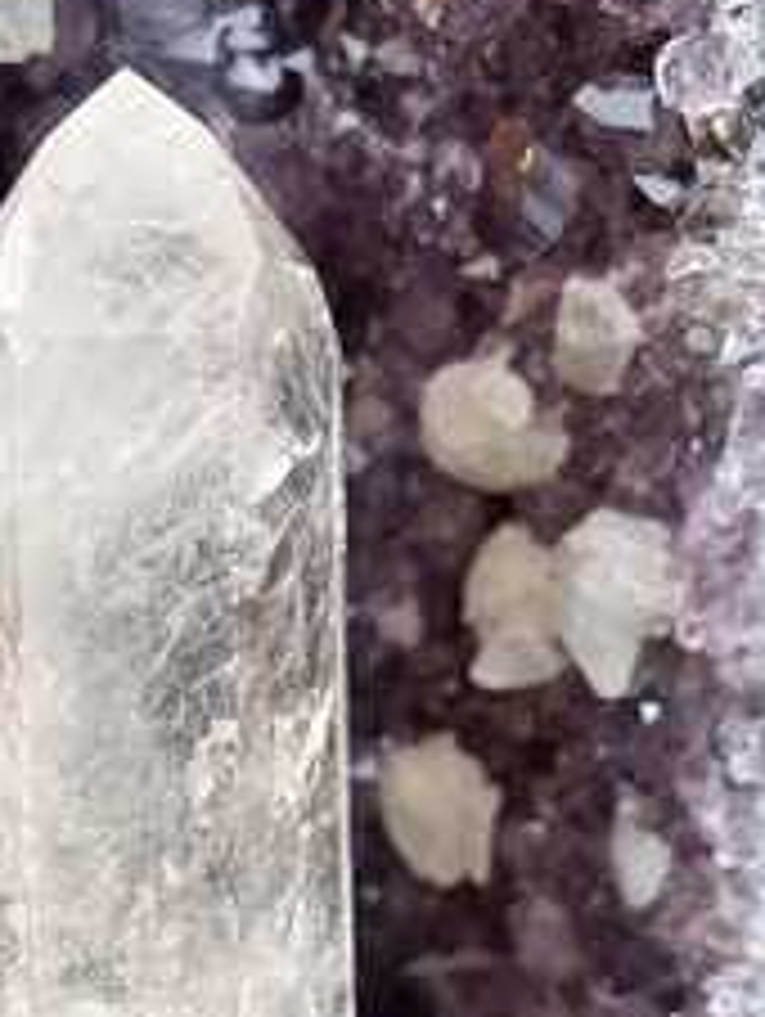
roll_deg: -0.2
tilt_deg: -14.6
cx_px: 230
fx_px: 1353
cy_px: 760
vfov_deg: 40.1
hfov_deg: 31.2
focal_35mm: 46
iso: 400
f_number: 1.6
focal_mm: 5.96
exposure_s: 1/60
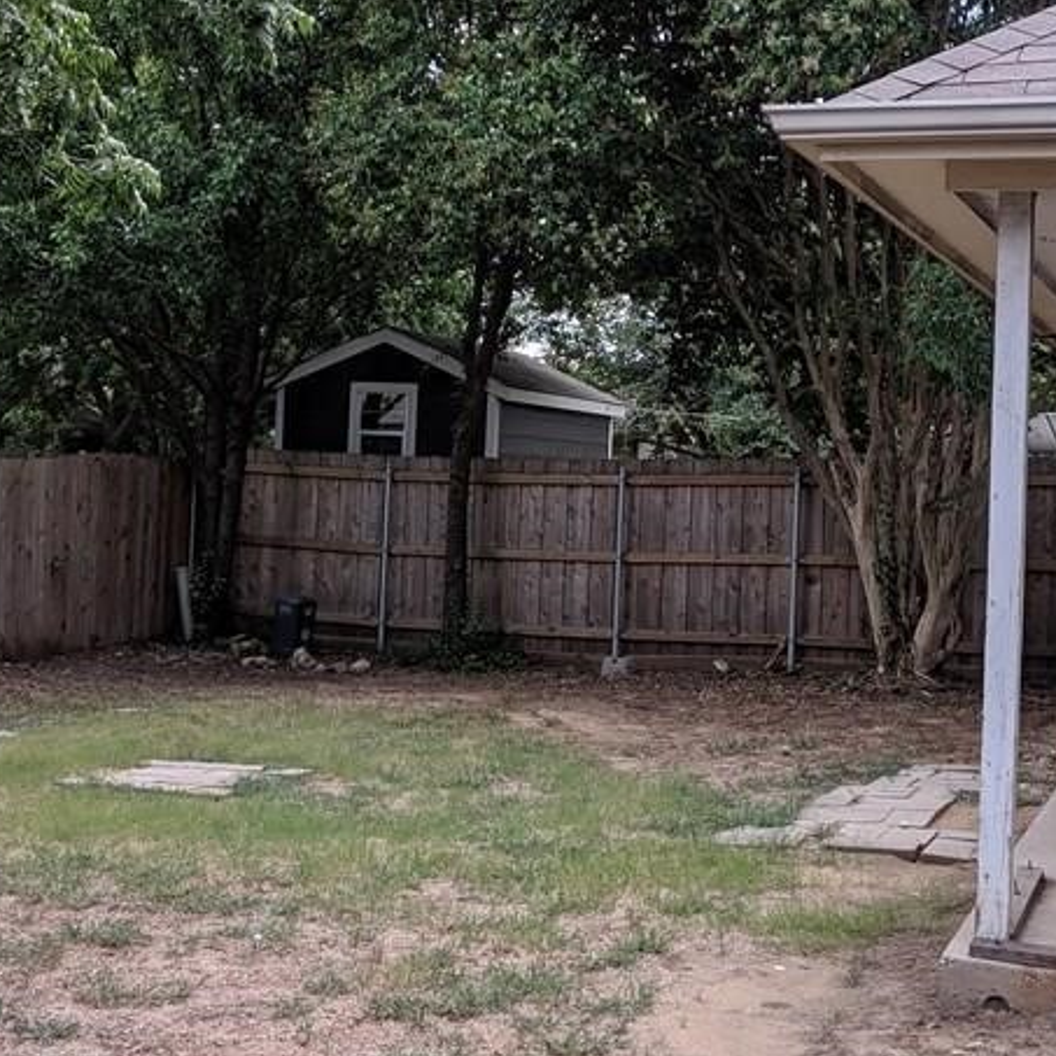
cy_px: 429
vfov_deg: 31.6
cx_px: 450
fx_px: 1864
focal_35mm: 54
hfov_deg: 31.6
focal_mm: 4.44
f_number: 1.8
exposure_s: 1/734
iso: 55
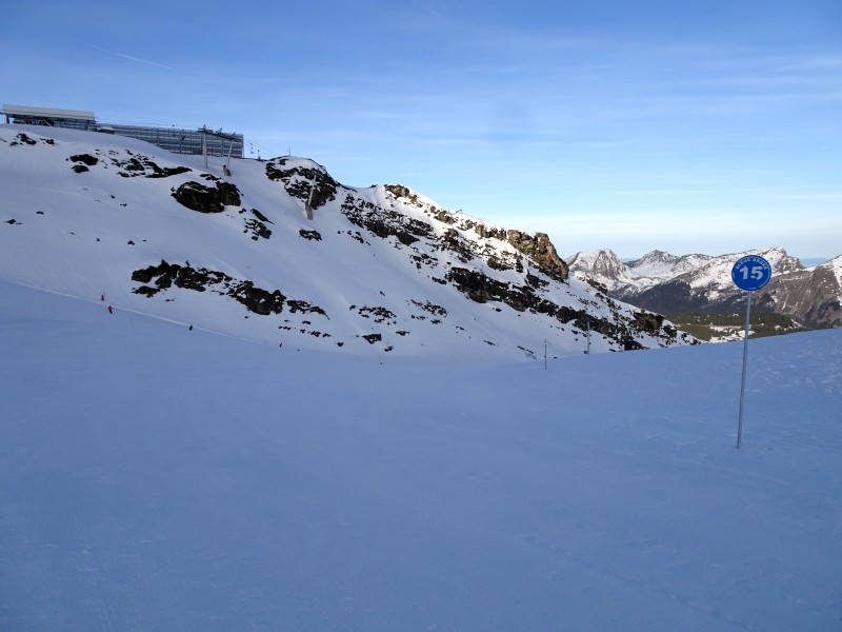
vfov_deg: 56.8
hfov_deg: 71.6
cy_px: 316
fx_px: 584
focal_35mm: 24
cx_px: 421
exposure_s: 1/800
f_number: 3.5
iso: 80
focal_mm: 4.1
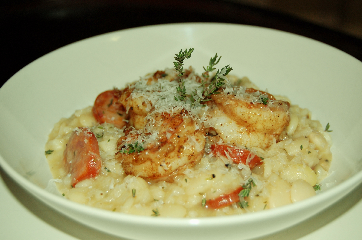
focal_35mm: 63
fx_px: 633
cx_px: 181
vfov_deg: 21.5
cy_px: 120
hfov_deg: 31.9
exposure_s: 1/60
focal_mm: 42
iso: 400
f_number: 5.3
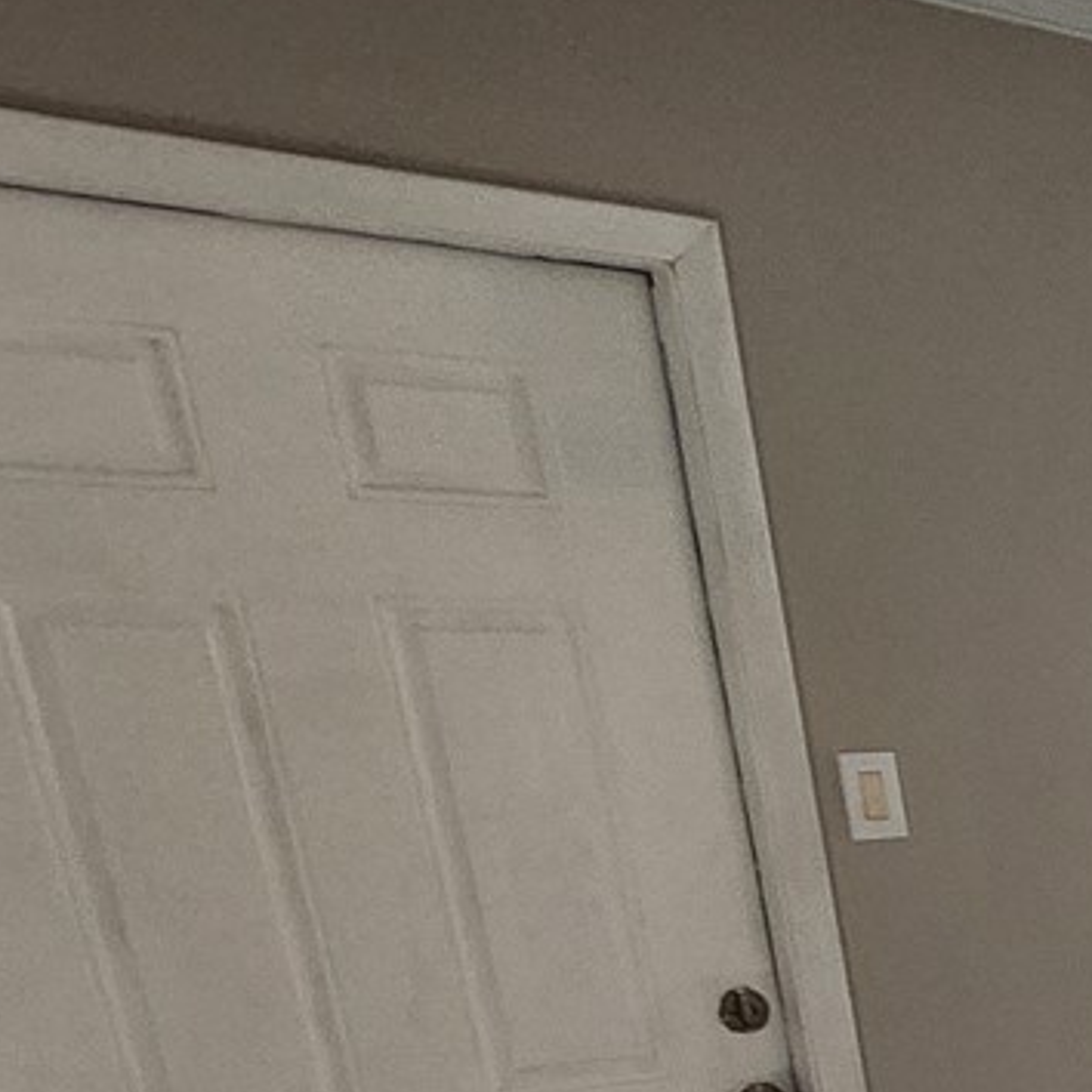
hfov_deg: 21.3
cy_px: 1265
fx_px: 1856
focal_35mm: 52
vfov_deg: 29.0
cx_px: 1974
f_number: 2.2
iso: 125
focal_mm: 1.74
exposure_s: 1/60
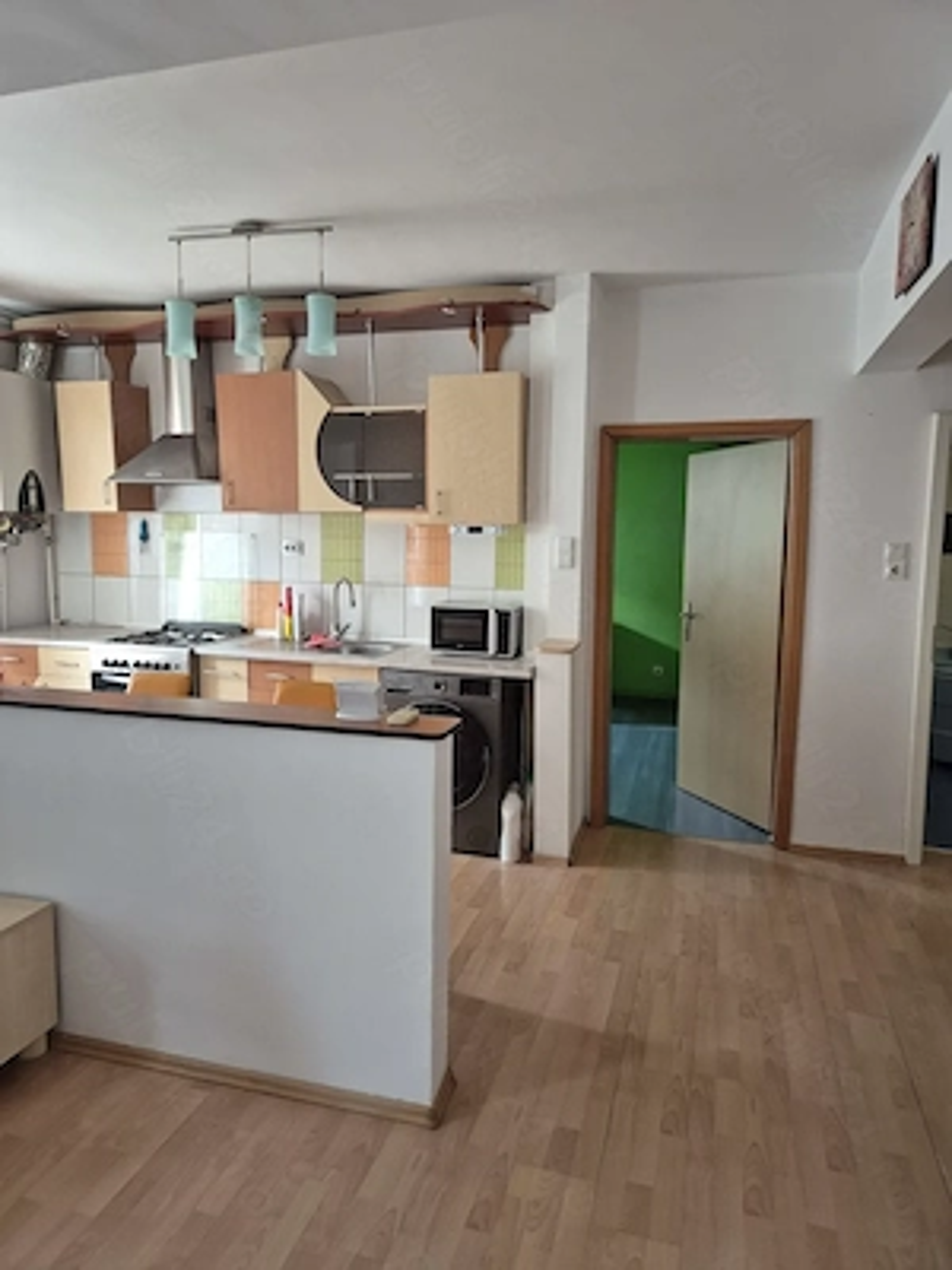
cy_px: 635
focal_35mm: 23
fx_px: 843
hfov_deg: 58.9
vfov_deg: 73.9
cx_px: 476
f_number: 1.8
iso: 400
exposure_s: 1/100
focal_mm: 5.4
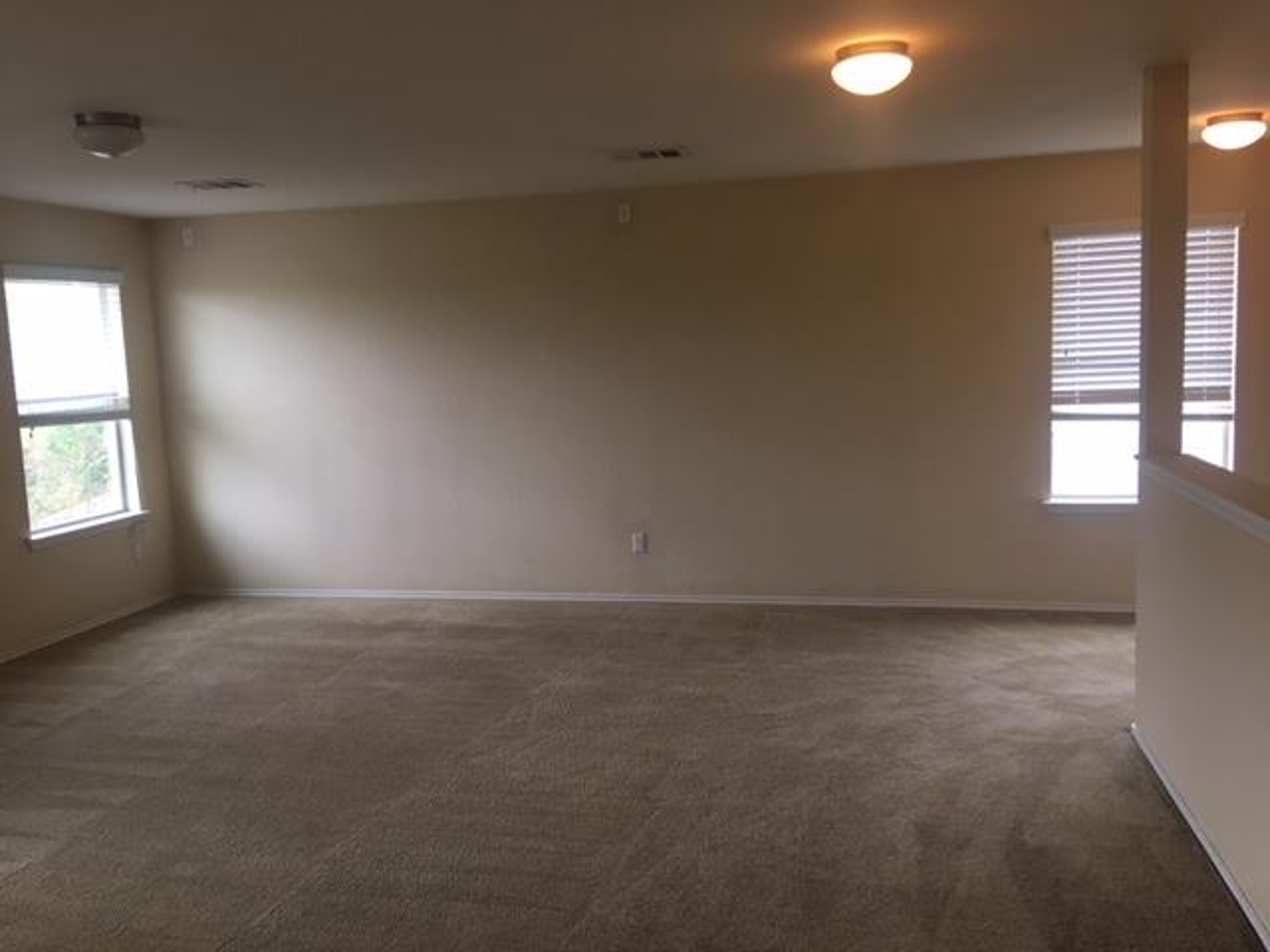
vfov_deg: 48.2
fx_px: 1064
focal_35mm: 29
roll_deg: +1.1
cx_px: 635
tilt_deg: -5.3
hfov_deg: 61.7
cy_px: 476
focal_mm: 4.15
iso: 40
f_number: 2.2
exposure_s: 1/30
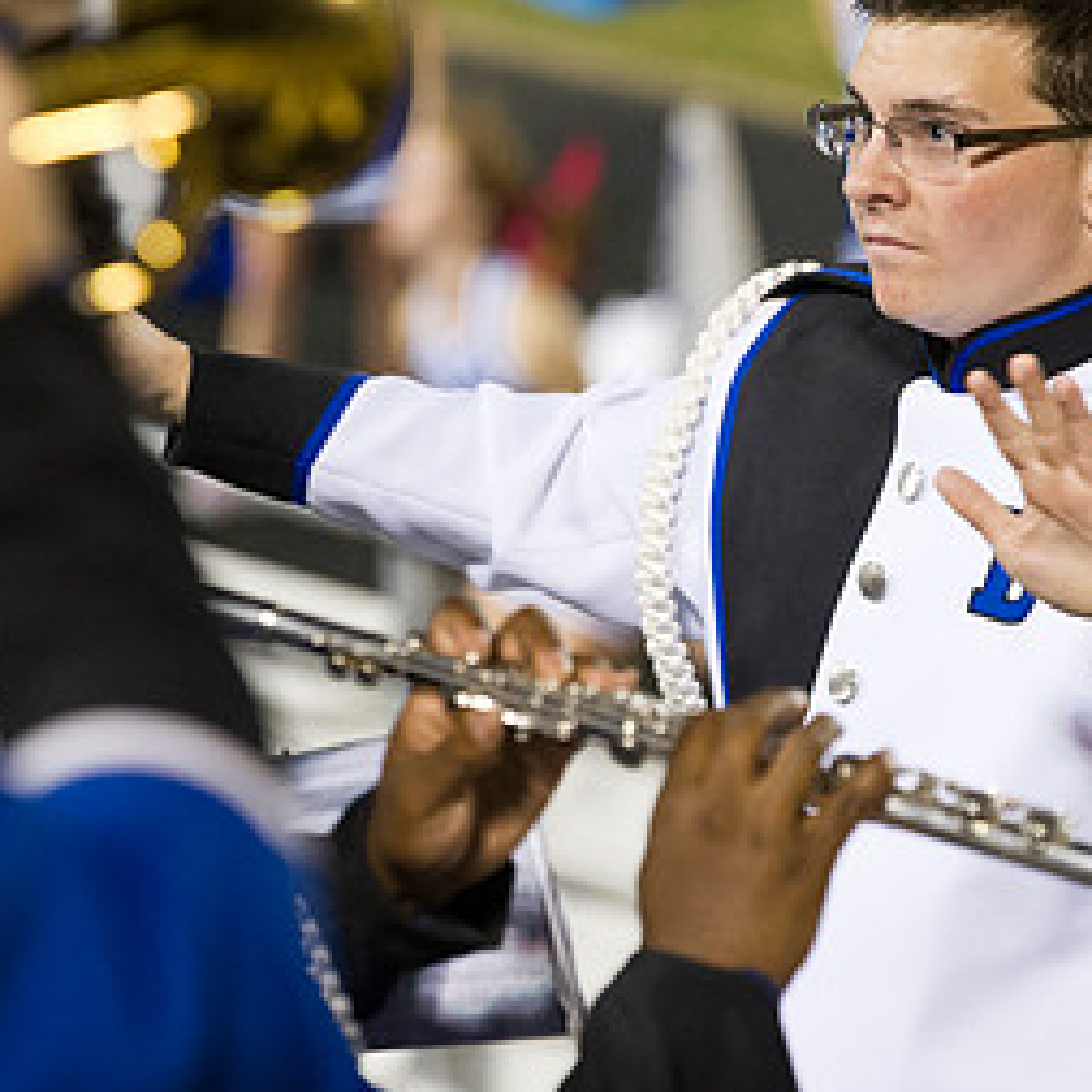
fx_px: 12492
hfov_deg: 5.0
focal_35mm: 350
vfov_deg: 5.0
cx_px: 708
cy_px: 449
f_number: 4
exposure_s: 1/125
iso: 4000
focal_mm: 180
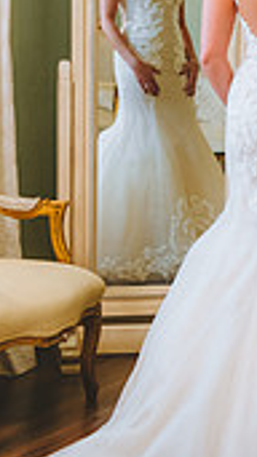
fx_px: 1407
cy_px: 107
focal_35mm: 116
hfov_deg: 10.4
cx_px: 225
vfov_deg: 18.3
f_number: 2.8
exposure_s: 1/100
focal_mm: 42
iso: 1000
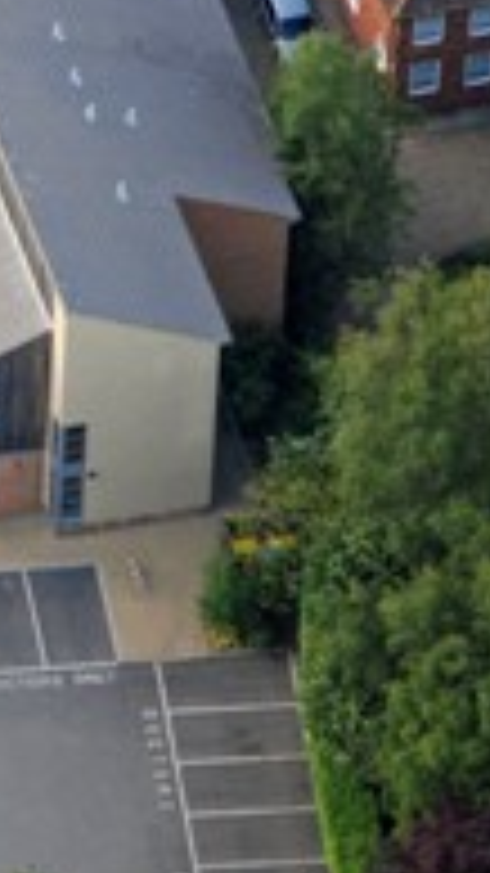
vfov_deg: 3.1
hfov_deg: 1.7
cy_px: 99
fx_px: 16177
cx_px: -638
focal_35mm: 700
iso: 360
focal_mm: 135
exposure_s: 1/500
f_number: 5
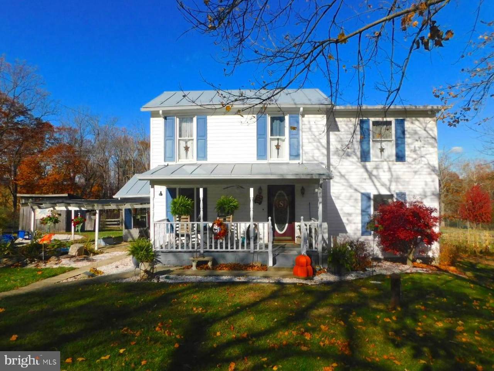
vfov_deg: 58.9
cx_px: 247
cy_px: 186
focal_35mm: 23
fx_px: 328
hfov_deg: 73.9
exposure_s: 1/800
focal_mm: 4
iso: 125
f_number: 6
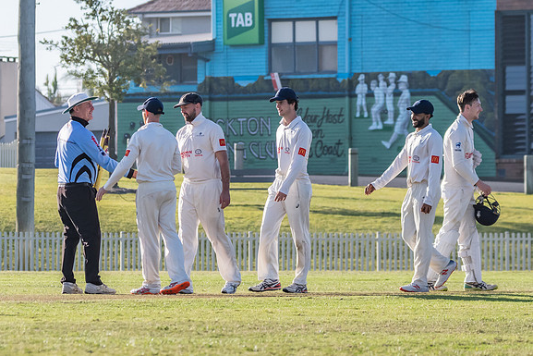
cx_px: 187
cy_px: 183
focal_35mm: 445
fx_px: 6590
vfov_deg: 3.1
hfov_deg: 4.6
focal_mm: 180
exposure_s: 1/2500
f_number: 7.1
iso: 800
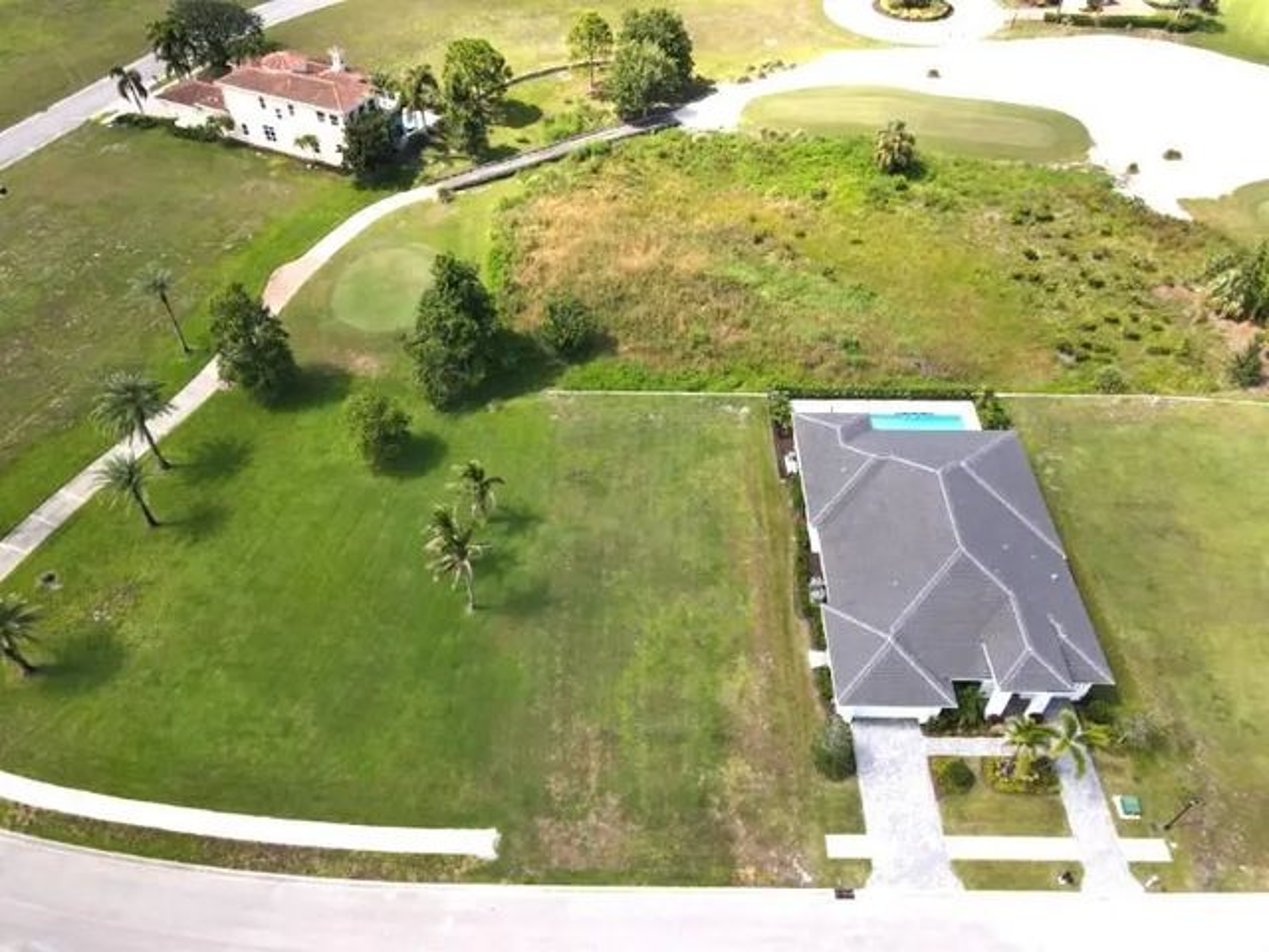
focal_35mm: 24
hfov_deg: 71.6
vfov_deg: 56.8
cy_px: 476
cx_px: 634
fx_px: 880
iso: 100
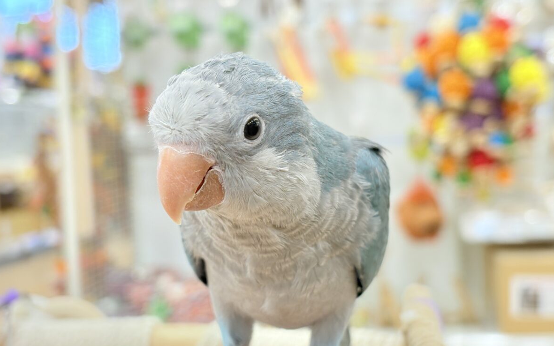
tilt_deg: -2.6
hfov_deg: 36.3
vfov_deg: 23.1
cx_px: 279
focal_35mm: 56
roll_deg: +3.6
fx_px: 845
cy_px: 196
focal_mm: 5.96
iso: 64
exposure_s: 1/50
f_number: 1.6
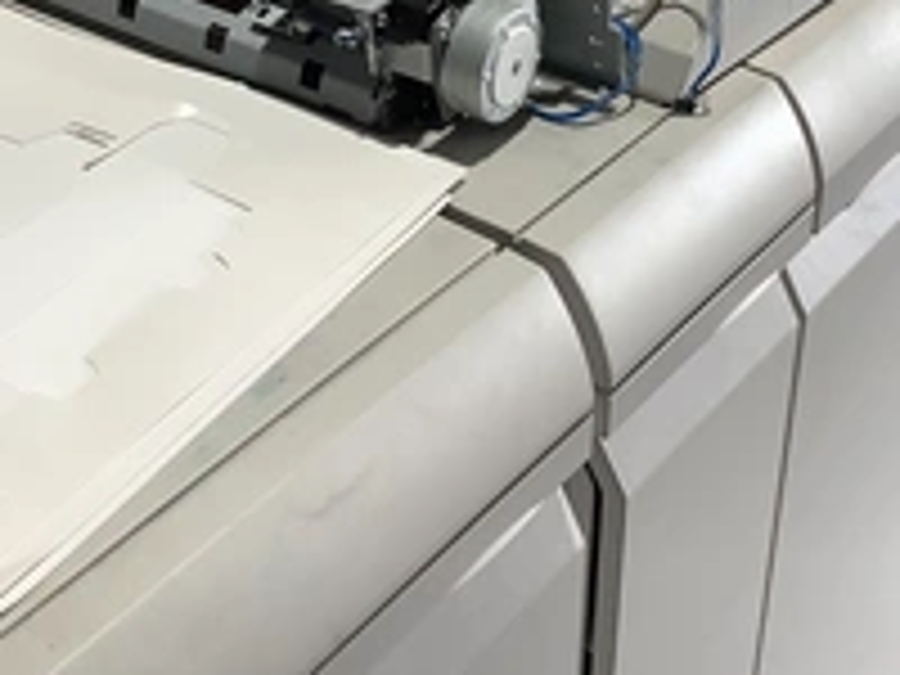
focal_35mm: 62
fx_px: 1612
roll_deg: +2.0
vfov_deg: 23.0
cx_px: 288
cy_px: 50
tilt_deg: -29.4
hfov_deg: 30.9
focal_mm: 3.3
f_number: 2.4
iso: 80
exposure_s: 1/120
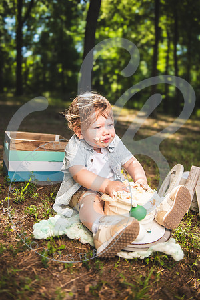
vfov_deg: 60.3
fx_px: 258
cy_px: 150
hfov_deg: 42.3
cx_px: 100
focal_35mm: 31
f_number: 2.8
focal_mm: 31
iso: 100
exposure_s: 1/800
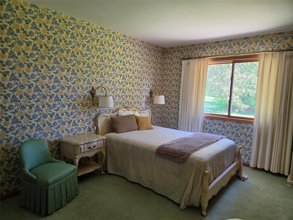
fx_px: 195
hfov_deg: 73.9
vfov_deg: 58.9
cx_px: 146
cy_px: 110
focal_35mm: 23
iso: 160
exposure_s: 1/180
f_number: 1.8
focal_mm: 5.4
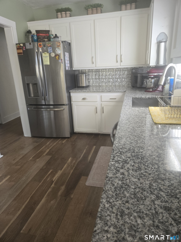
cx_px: 90
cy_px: 121
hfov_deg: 58.9
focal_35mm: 23
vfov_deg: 73.9
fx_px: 160
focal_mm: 5.4
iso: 320
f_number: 1.8
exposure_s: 1/120
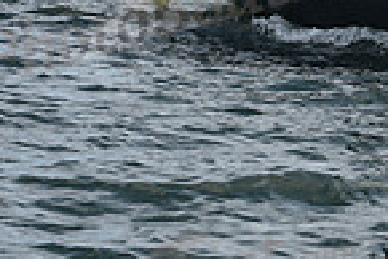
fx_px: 3021
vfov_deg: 4.9
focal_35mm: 280
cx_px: 498
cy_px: -162
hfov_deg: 7.3
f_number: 9
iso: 320
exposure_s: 1/1000
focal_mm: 70
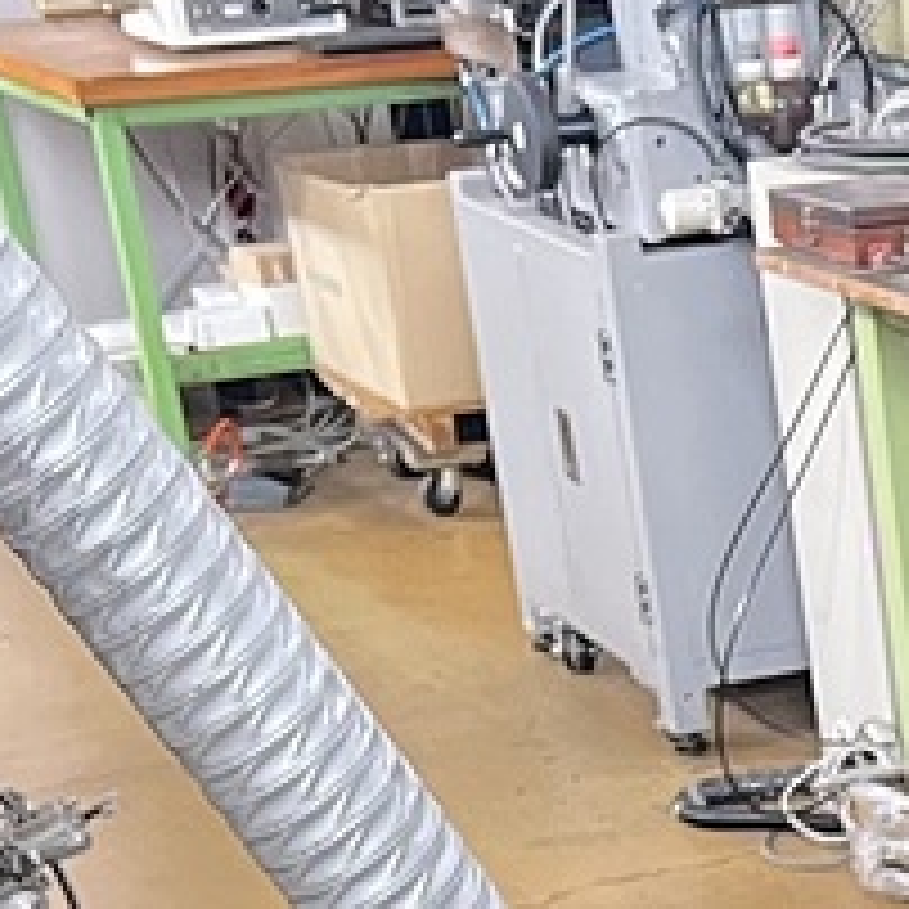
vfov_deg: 14.0
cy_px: 1516
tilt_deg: -31.6
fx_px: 3387
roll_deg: +1.1
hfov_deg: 14.0
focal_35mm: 114
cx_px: 1503
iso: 400
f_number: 1.5
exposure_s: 1/60
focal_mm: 5.7
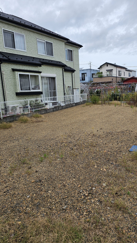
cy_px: 123
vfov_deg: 71.9
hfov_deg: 44.0
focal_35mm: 26
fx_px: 168
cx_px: 87
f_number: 1.7
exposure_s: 1/362
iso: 10
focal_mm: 6.3
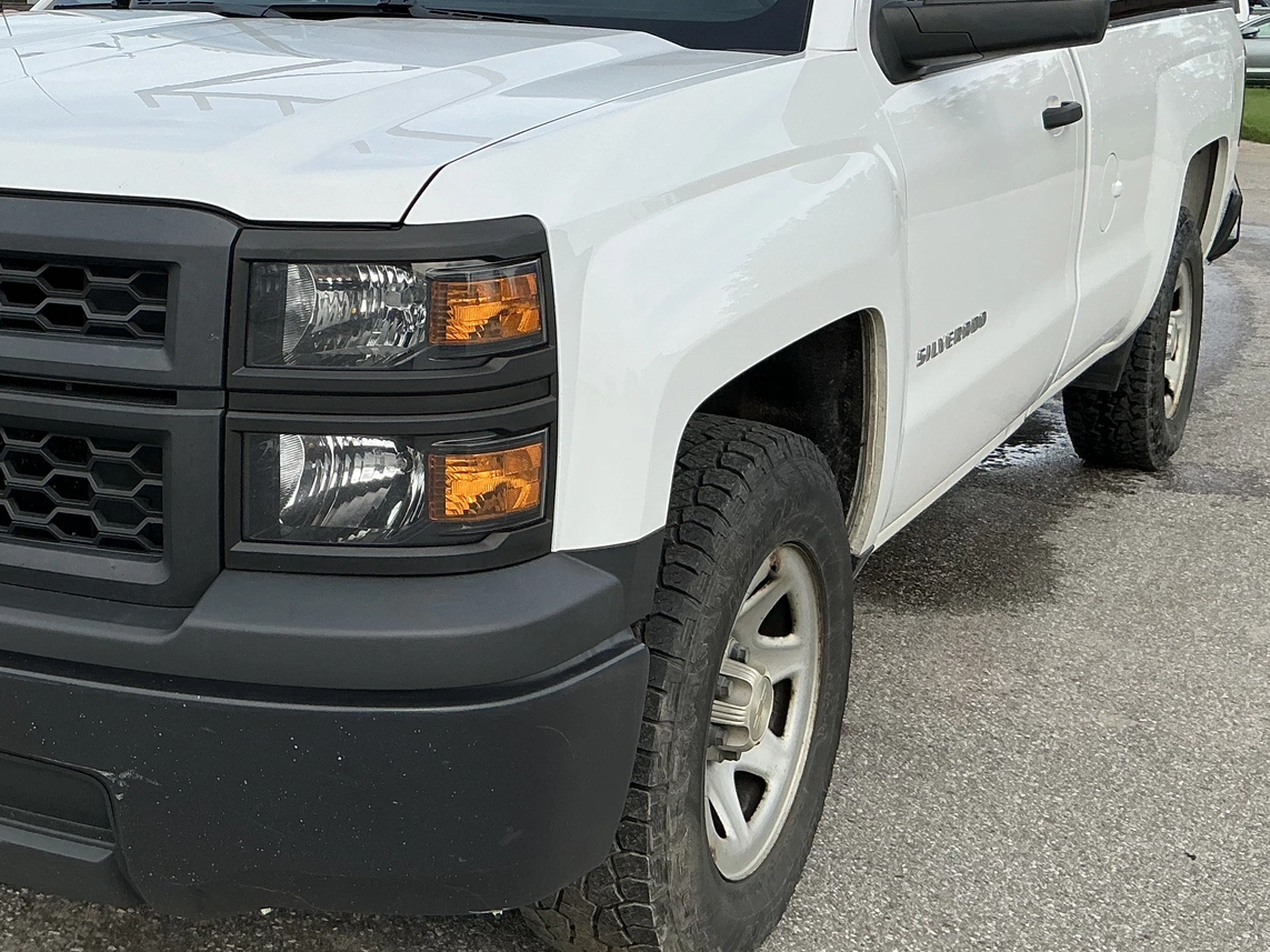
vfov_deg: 29.3
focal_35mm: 49
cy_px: 272
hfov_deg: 38.2
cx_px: 368
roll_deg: -1.5
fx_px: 1798
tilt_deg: -8.4
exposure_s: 1/1534
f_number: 1.8
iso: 25
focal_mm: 3
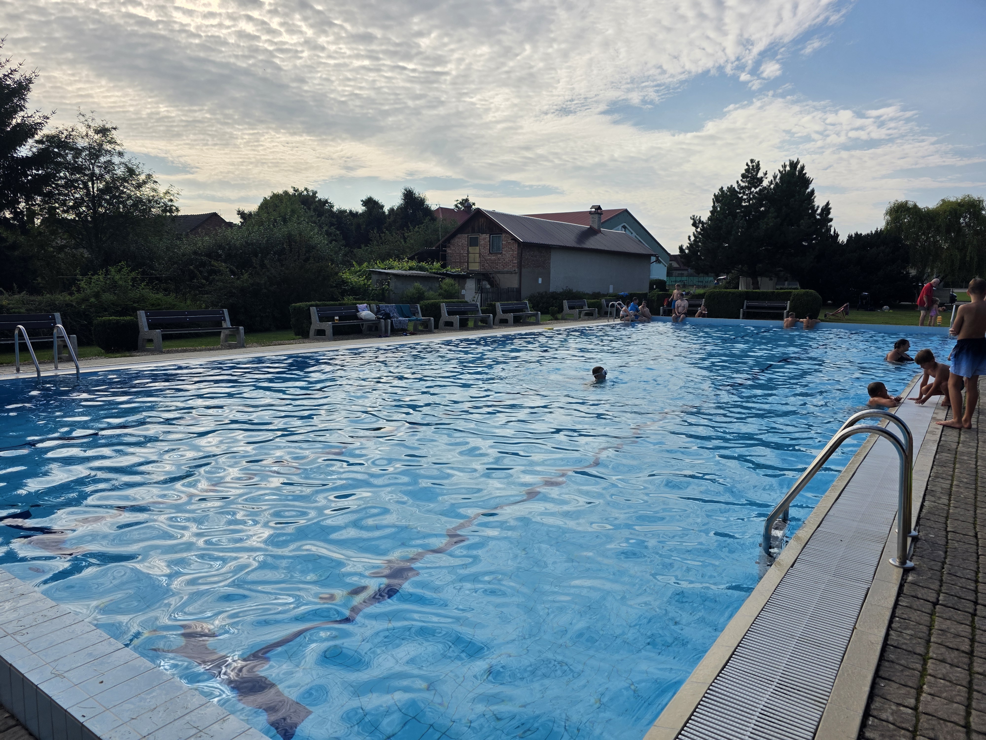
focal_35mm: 23
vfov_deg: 58.9
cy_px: 370
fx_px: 655
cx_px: 493
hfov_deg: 73.9
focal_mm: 6.3
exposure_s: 1/7944
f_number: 1.7
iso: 80
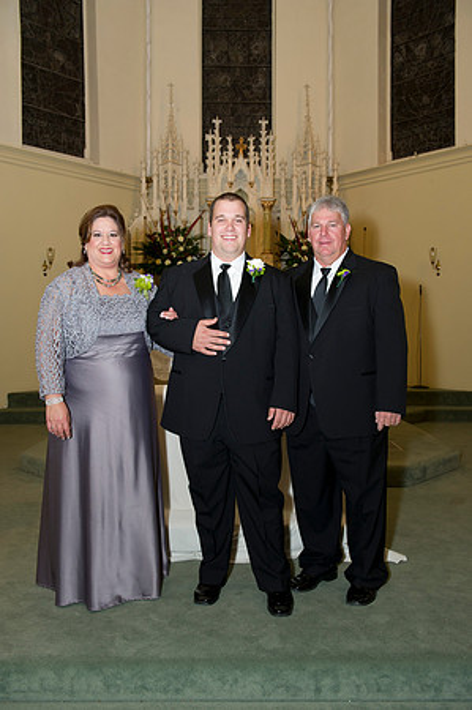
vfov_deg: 58.8
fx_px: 631
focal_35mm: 32
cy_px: 355
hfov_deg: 41.0
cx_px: 236
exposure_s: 1/125
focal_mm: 32
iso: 800
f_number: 5.6
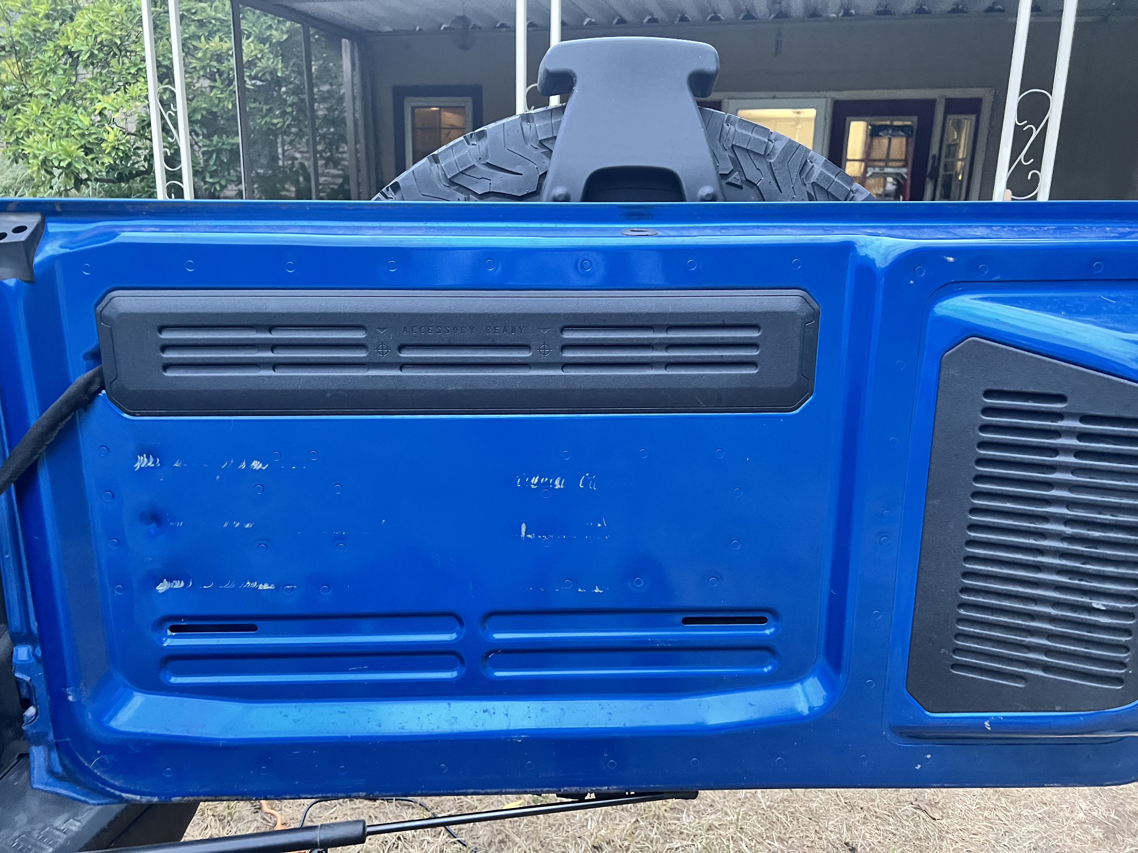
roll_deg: -0.3
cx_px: 569
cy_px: 426
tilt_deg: -15.6
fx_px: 855
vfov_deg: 53.1
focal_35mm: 26
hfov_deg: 67.3
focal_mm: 5.7
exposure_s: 1/60
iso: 400
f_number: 1.5
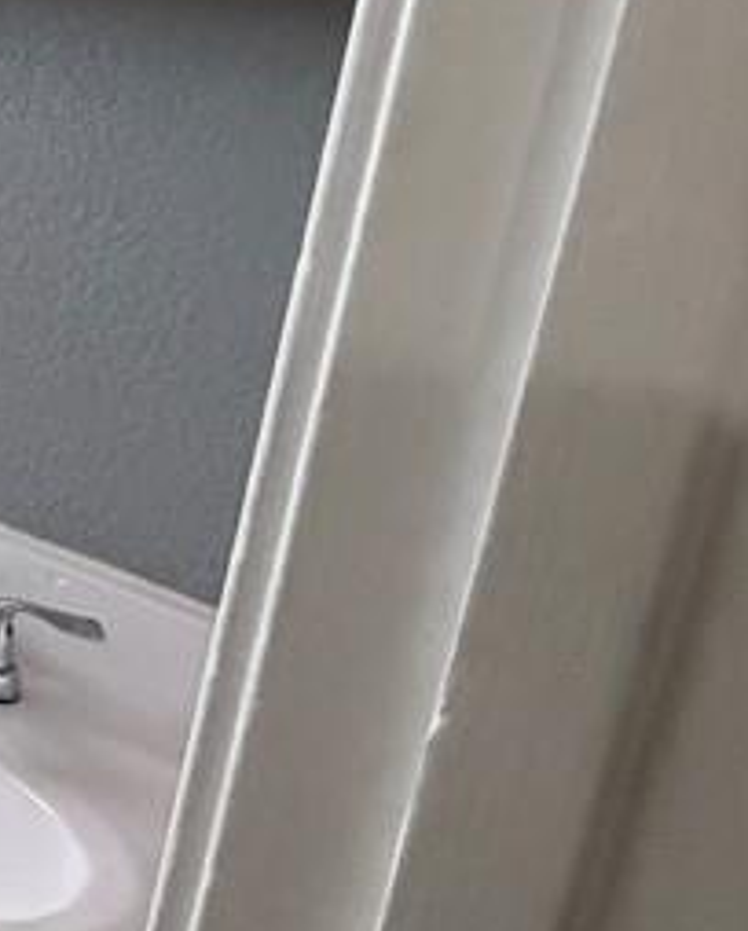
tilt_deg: -11.5
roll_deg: -1.7
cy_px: 125
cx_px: -1056
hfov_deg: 15.1
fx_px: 1518
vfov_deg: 32.7
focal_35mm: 55
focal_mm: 2.22
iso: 640
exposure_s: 1/60
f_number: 2.2
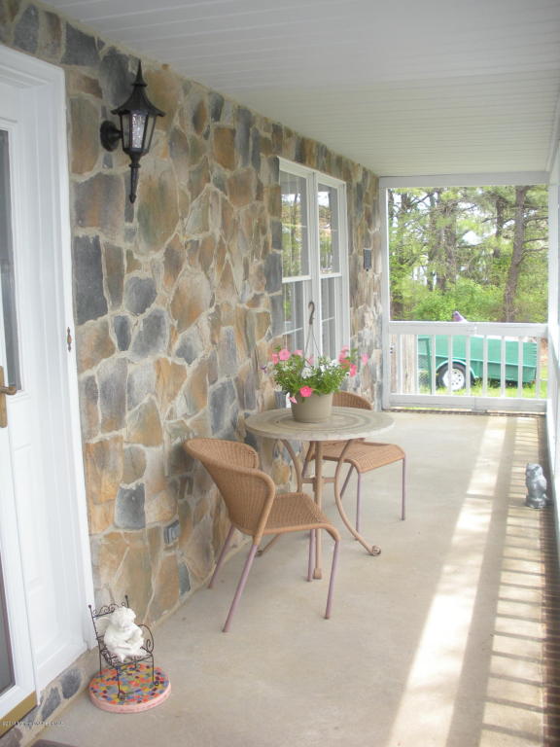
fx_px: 755
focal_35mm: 35
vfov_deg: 52.6
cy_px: 374
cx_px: 280
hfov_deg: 40.7
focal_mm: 6.3
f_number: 3.5
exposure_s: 1/115
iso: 92
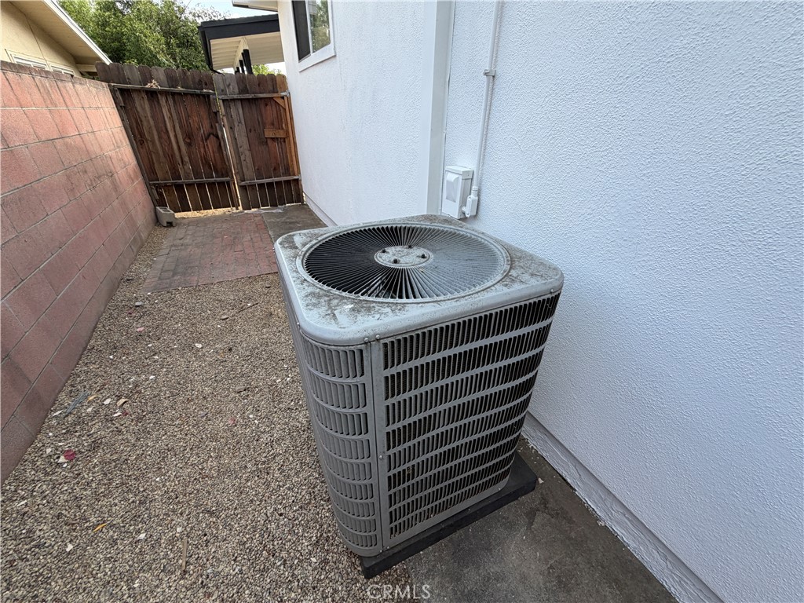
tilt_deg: -33.4
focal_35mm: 14
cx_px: 402
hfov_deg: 102.1
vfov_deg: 85.7
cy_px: 302
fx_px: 325
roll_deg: -2.6
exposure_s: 1/282
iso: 50
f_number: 2.2
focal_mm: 2.22
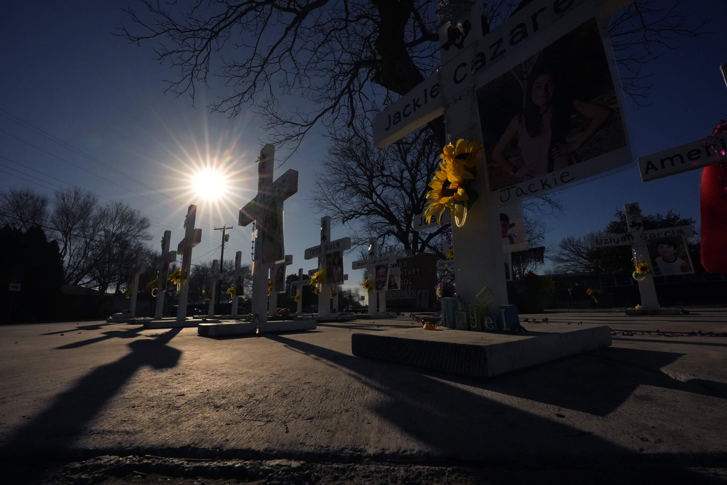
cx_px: 364
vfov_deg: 73.7
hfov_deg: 96.7
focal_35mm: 16
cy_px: 242
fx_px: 323
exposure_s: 1/6400
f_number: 22
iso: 4000
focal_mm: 16
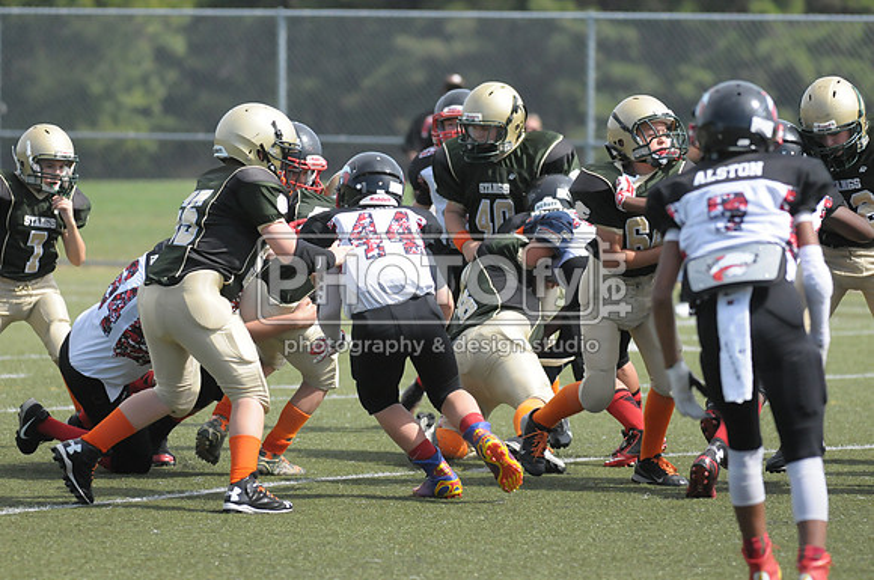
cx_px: 437
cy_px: 290
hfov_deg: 6.9
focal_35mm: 300
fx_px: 7273
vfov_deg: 4.6
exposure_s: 1/8000
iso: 1600
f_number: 4
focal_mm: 200
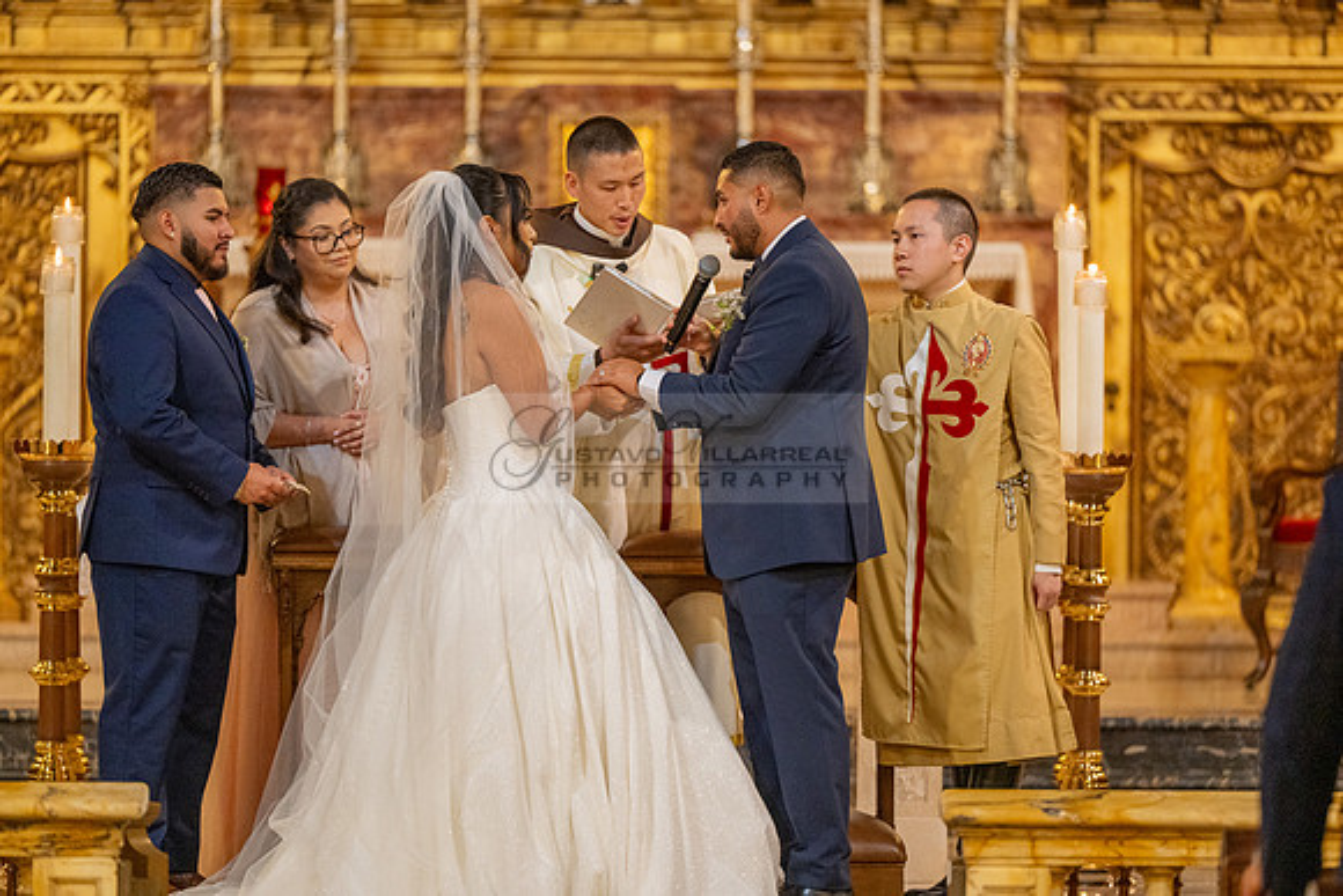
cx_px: 672
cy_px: 448
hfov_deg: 10.3
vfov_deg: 6.9
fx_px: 7463
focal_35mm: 200
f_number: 2.8
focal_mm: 200
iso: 2000
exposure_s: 1/200
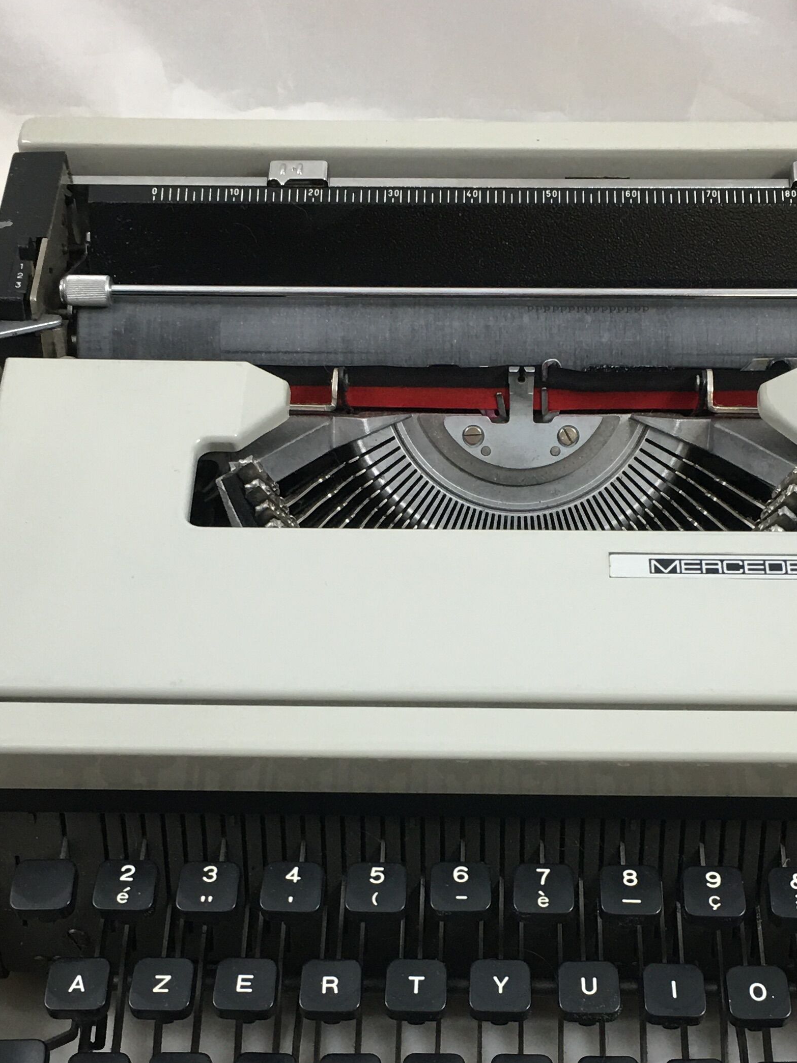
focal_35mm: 56
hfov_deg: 26.1
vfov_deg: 34.1
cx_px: 451
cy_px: 695
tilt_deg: -54.5
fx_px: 1719
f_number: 2.2
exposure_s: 1/33
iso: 50
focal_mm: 4.15
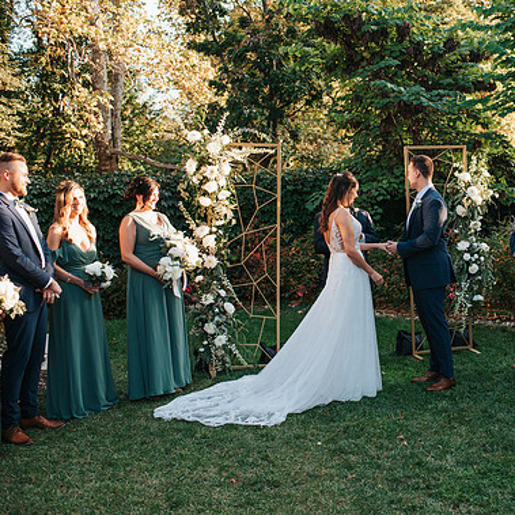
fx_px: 791
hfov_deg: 35.2
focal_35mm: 47
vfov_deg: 36.1
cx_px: 391
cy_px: 256
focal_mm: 35
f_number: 3.2
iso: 1000
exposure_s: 1/800
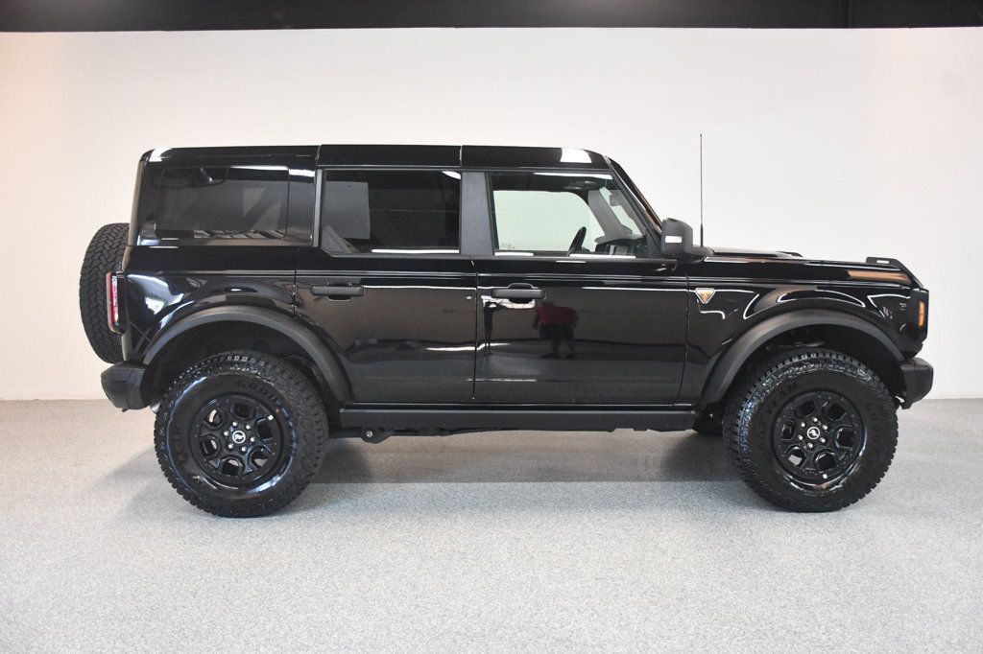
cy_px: 327
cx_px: 492
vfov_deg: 39.9
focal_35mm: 33
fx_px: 901
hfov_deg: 57.2
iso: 2800
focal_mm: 22
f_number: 3.5
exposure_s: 1/125
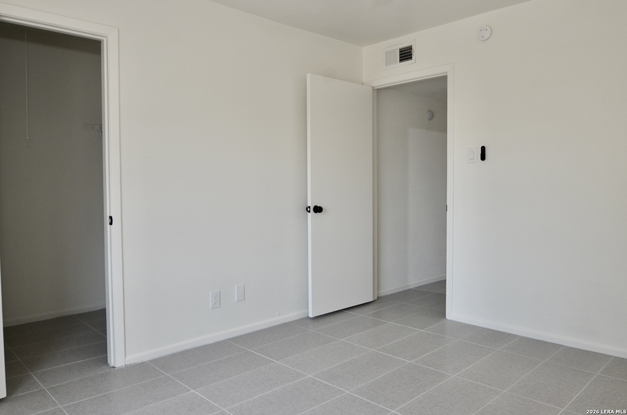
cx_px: 314
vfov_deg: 52.9
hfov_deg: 73.9
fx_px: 417
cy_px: 208
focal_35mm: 24
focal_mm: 16
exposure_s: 1/60
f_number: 5.6
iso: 320
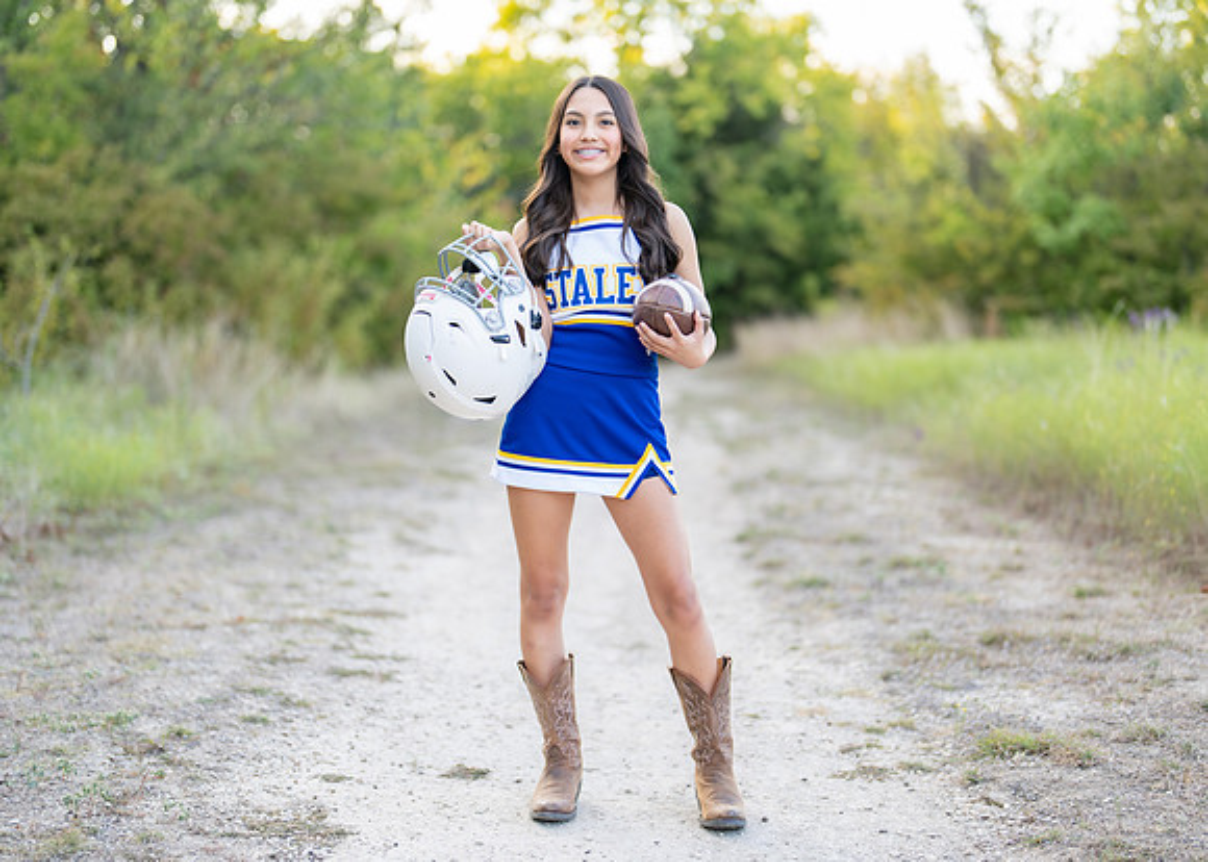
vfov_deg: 24.9
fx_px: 1955
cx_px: 604
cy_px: 439
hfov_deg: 34.3
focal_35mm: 57
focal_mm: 50
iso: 100
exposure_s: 1/500
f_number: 1.2
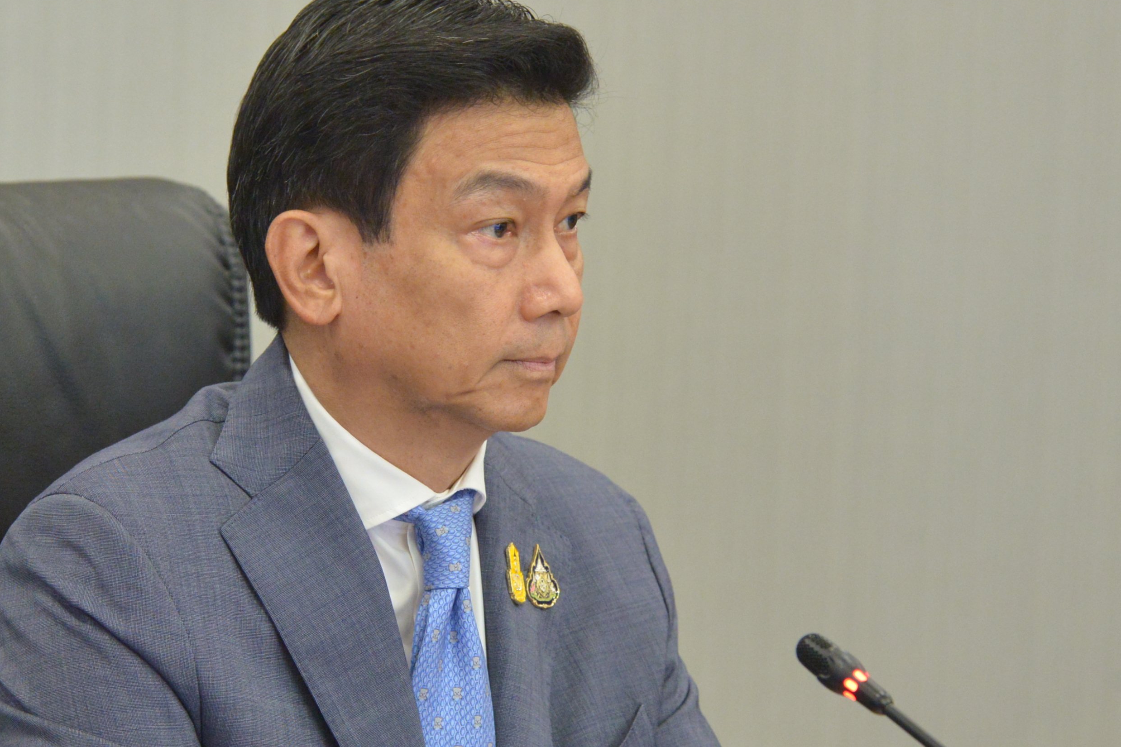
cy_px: 515
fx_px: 9371
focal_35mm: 301
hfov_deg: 6.8
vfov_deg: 4.6
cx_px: 539
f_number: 4
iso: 3200
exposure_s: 1/125
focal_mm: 135
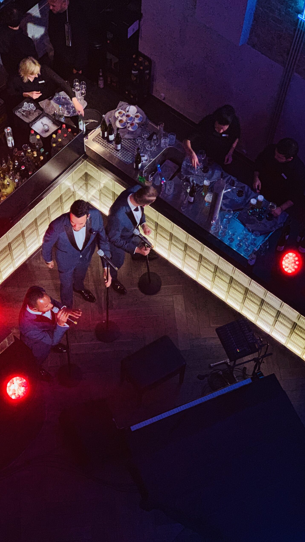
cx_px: 140
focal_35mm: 57
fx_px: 820
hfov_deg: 21.1
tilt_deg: -61.6
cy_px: 272
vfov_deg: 36.6
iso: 500
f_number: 2.4
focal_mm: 6
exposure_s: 1/60
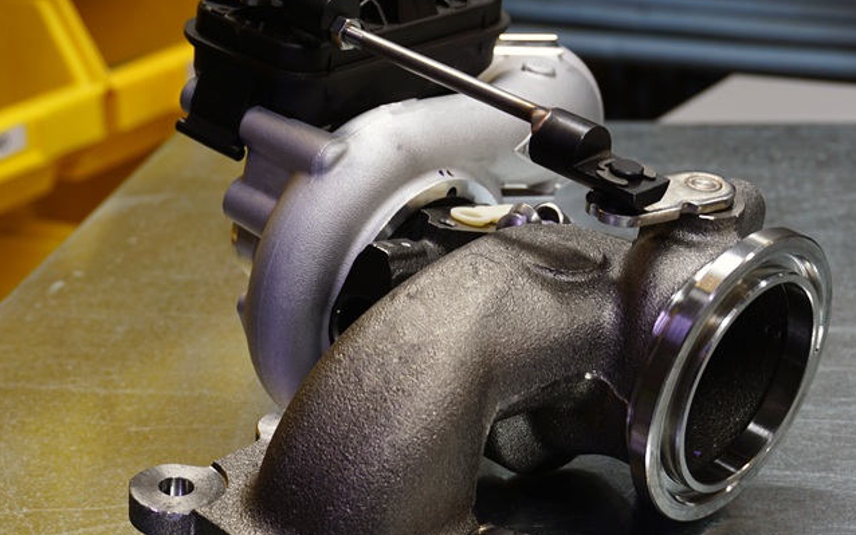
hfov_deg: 24.7
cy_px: 291
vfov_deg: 15.6
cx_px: 419
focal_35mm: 84
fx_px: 1955
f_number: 5.6
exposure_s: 1/5
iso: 100
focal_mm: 35
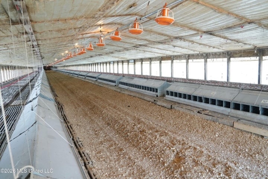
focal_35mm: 24
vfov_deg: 53.1
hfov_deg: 73.7
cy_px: 90
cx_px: 134
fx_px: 179
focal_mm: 24
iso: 1250
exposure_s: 1/200
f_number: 4
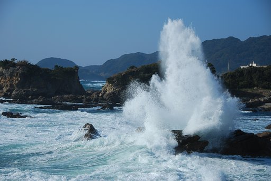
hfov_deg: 22.6
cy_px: 90
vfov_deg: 15.2
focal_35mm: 90
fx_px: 678
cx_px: 136
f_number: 5
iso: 100
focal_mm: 60
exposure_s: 1/1250
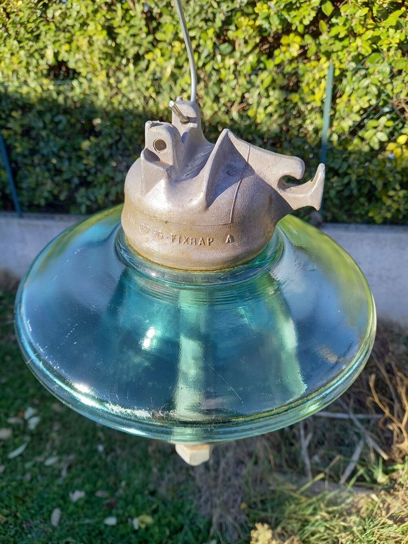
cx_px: 204
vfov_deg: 69.4
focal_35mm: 25
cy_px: 272
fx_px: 393
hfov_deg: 54.9
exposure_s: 1/209
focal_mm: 4.65
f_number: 1.8
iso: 50
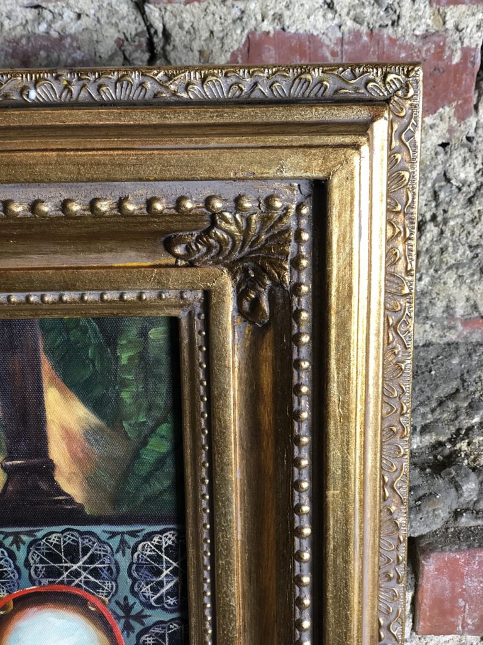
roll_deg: +1.9
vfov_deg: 36.8
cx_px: 242
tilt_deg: -18.8
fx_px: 967
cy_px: 322
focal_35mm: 52
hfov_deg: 28.0
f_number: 2.4
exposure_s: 1/20
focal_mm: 6
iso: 160
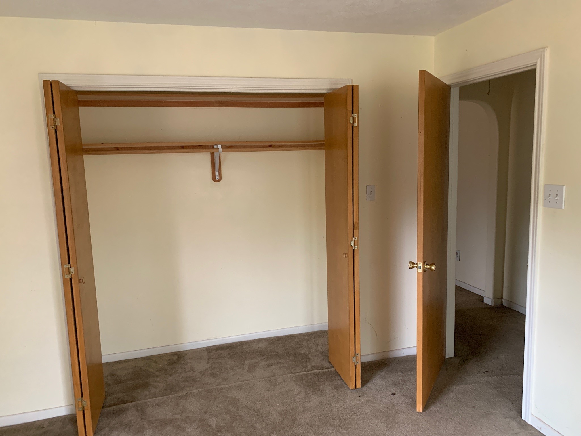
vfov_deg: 53.1
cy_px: 218
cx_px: 290
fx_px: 436
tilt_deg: -7.8
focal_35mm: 26
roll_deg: +2.0
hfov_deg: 67.3
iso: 400
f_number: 1.8
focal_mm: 4.25
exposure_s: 1/40
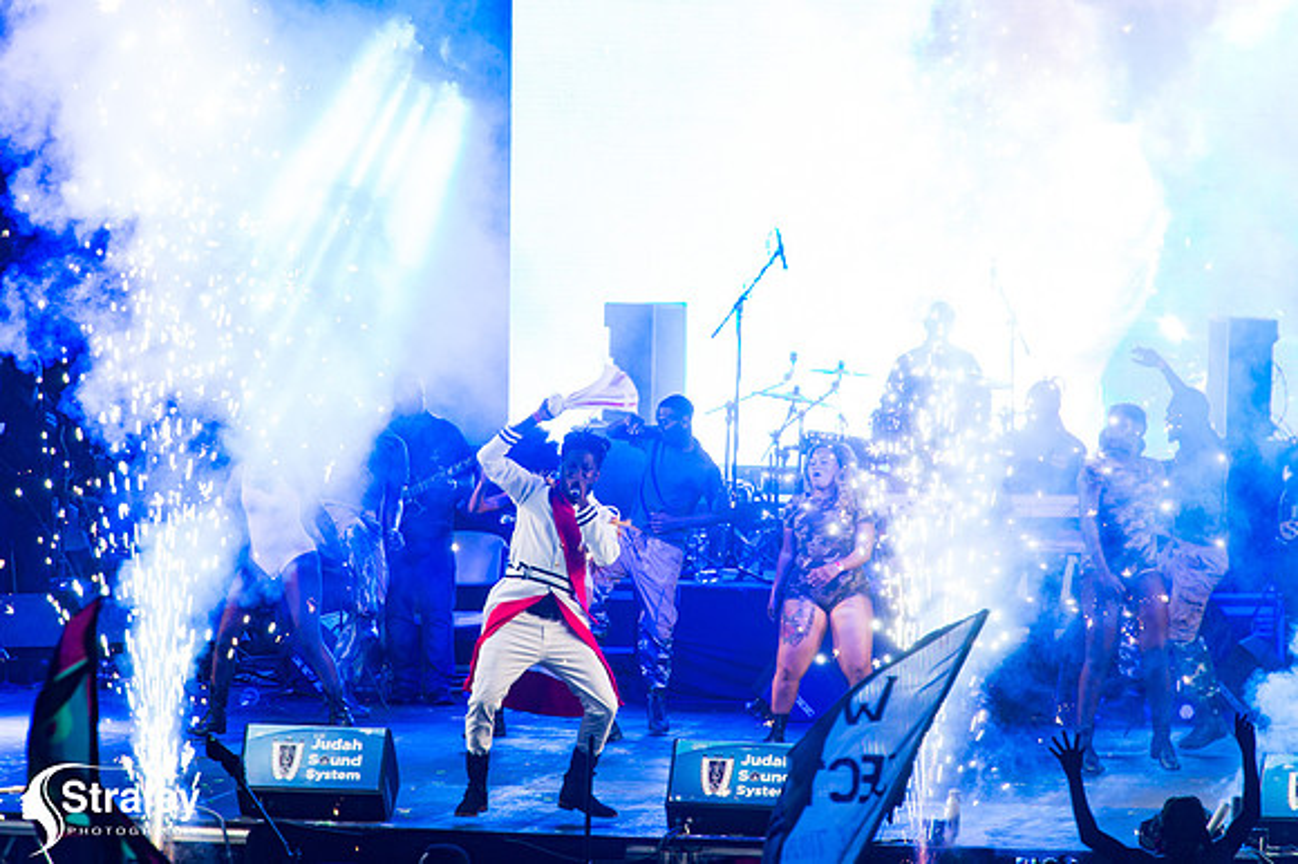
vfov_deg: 4.3
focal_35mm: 320
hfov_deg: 6.4
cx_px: 649
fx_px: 11531
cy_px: 432
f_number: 5.6
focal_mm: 320
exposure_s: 1/200
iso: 2500
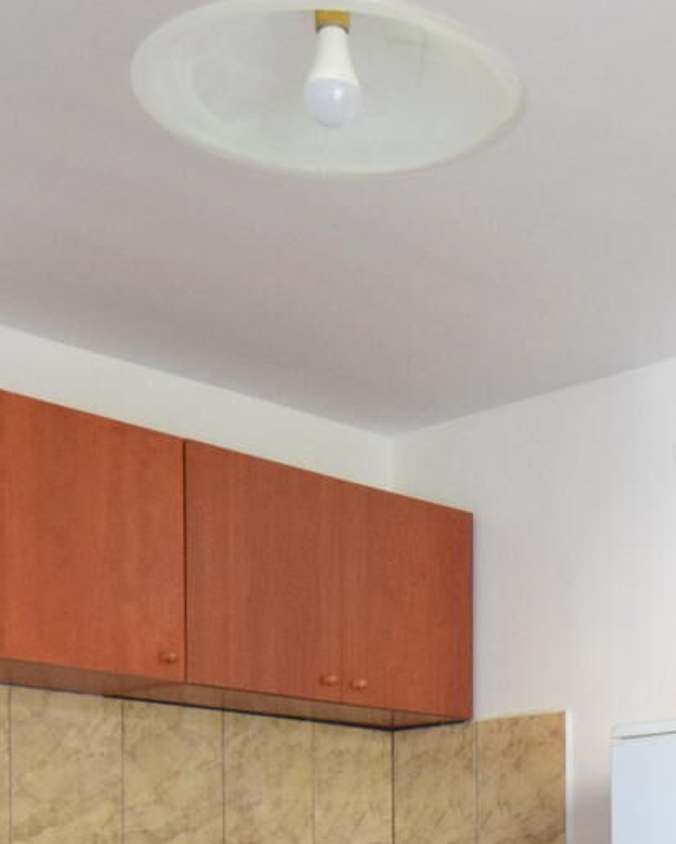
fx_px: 1650
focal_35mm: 66
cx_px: 447
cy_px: 958
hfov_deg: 23.1
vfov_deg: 26.2
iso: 1250
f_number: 3.5
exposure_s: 1/60
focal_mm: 10
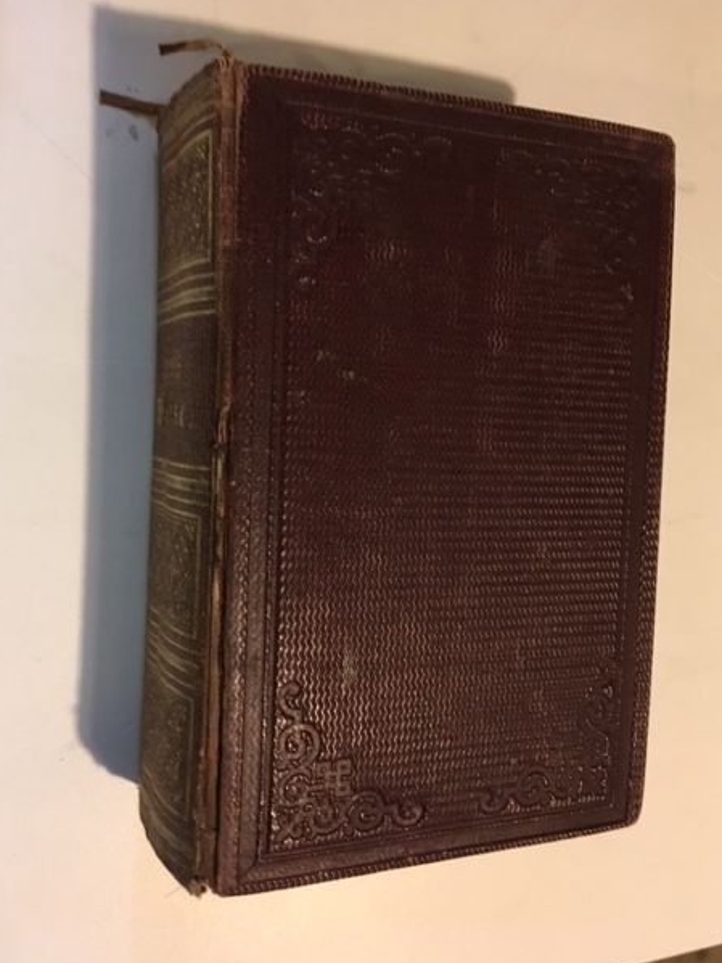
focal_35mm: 31
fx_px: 862
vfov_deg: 58.3
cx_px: 363
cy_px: 455
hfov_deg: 45.4
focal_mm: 4.15
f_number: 2.2
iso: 200
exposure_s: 1/20
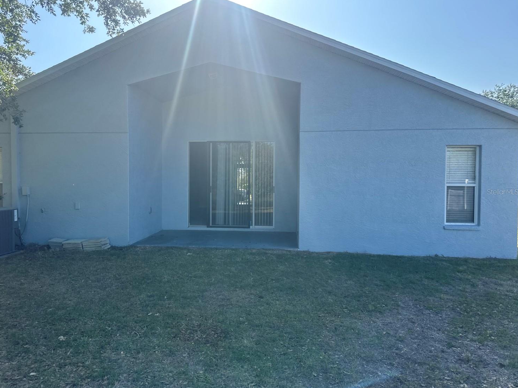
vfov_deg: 53.1
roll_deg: +0.0
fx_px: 389
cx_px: 240
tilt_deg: +0.4
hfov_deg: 67.2
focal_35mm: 26
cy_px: 192
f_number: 1.78
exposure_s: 1/1988
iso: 80
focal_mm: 6.86
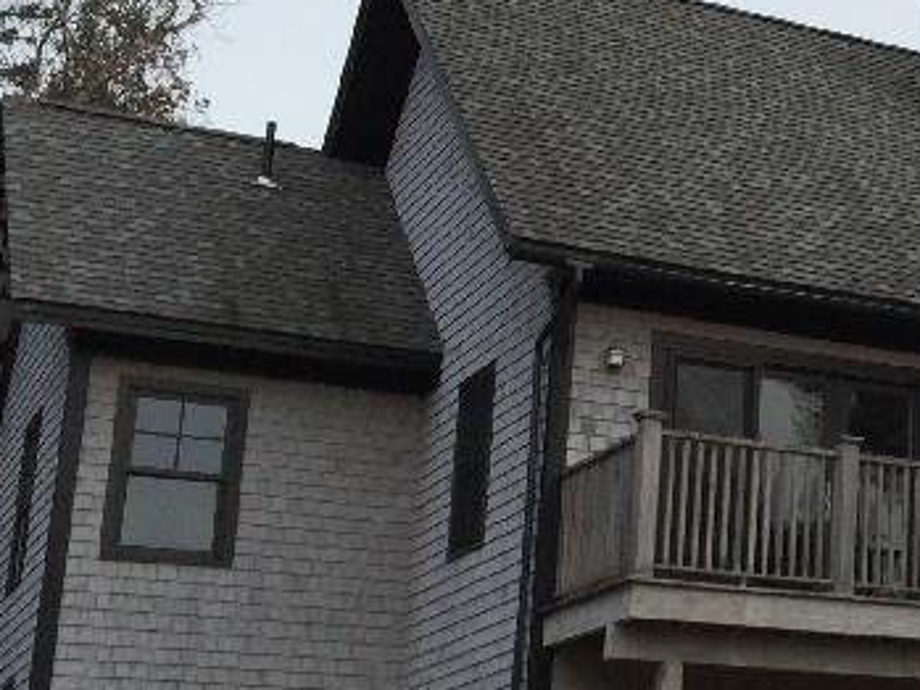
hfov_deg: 20.9
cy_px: 366
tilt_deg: +14.5
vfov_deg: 17.4
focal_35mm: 85
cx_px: 1210
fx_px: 2260
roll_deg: -0.2
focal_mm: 4.15
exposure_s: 1/388
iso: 32
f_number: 2.2
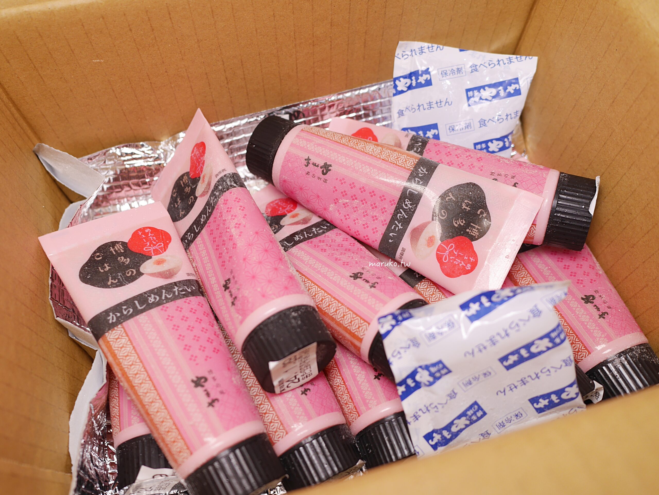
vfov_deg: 46.8
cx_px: 330
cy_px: 248
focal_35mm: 30
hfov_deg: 59.9
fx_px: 571
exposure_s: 1/60
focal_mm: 15
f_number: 2.5
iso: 200
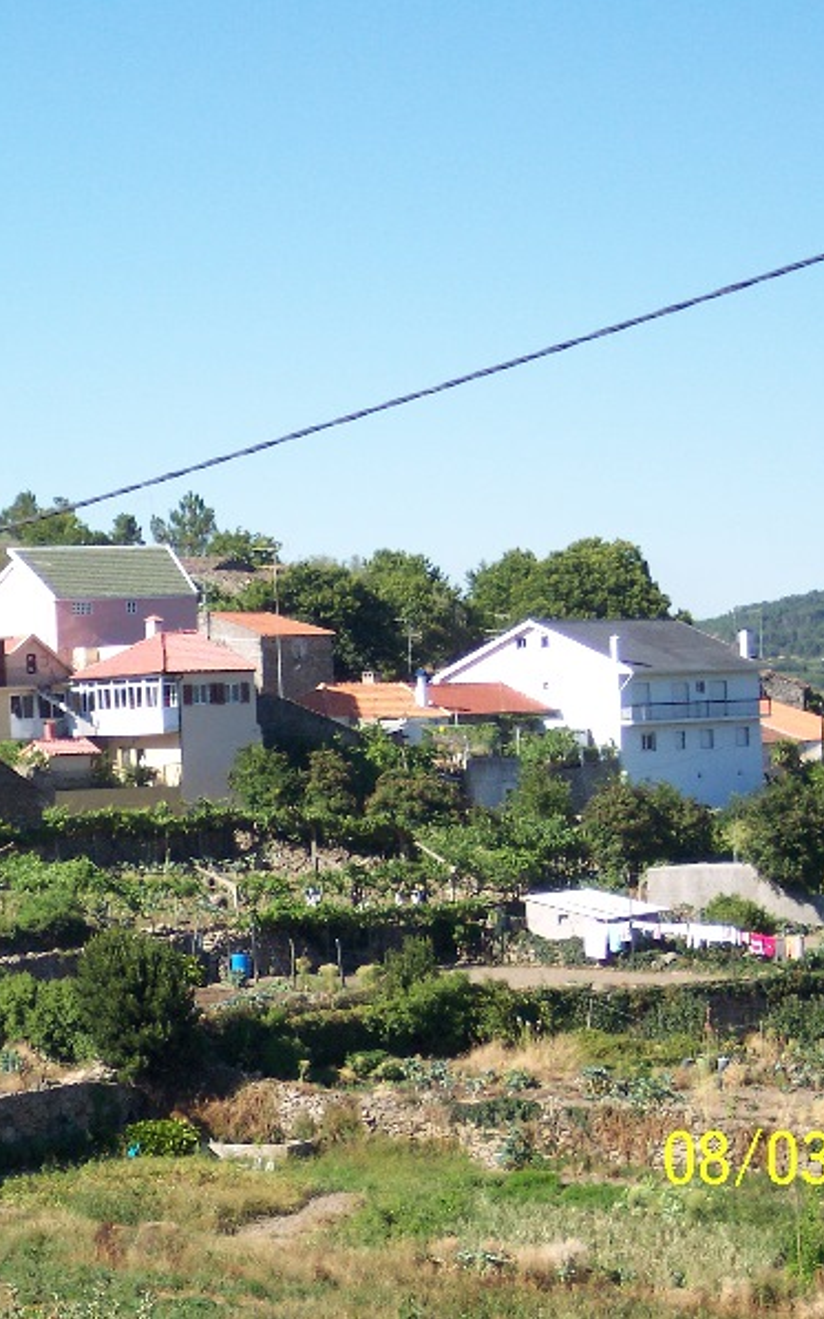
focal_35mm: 108
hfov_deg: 12.1
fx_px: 3881
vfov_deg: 19.3
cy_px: 661
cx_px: 210
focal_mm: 16
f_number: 3.8
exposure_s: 1/700
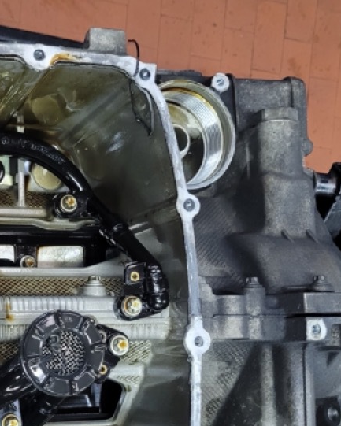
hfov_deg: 24.2
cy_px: 302
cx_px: -2
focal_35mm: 60
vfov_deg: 31.1
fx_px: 757
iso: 250
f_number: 1.8
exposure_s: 1/50
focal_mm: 5.4
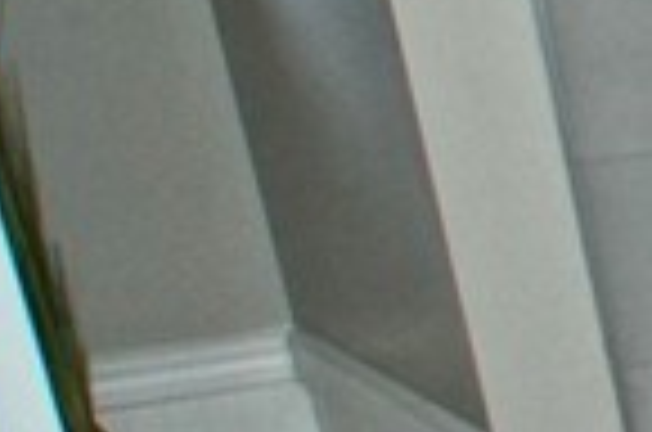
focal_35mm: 124
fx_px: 2236
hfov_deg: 9.4
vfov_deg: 10.9
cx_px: 2316
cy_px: 477
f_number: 4.5
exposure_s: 1/160
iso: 800
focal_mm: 11
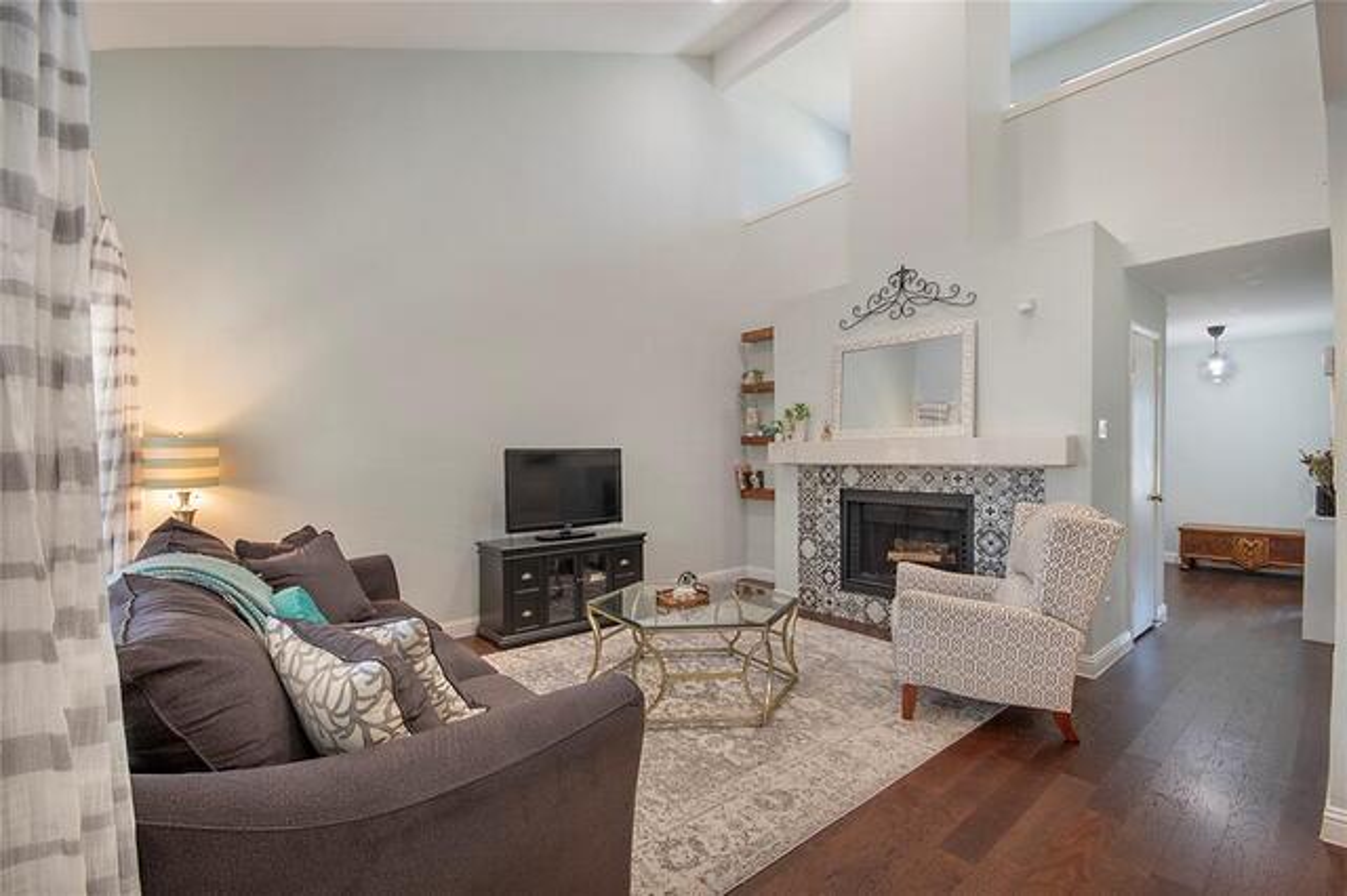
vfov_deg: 77.3
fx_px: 561
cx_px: 674
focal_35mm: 15
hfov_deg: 100.4
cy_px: 448
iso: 100
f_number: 8
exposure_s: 1/2
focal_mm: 10
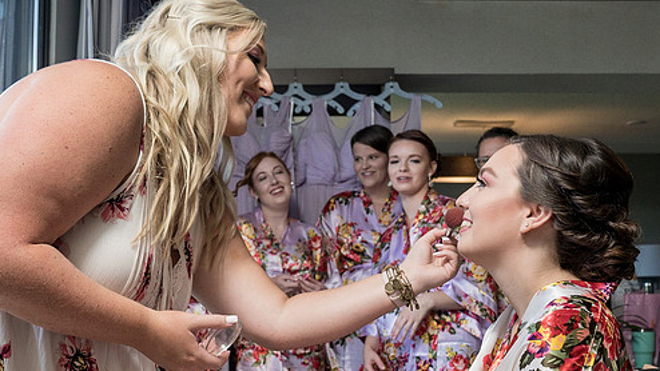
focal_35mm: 43
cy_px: 265
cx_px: 260
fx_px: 753
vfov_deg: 27.4
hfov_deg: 47.0
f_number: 5.6
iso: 400
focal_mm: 24
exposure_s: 1/200
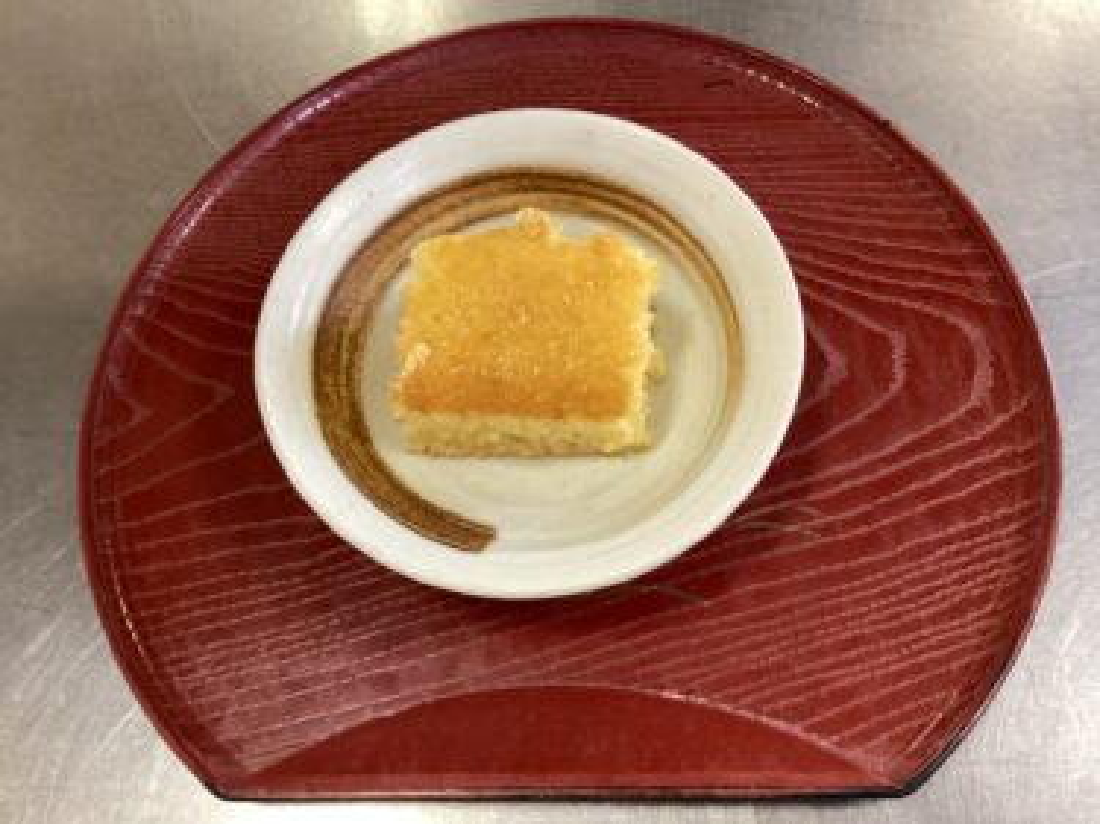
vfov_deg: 45.4
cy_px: 412
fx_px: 985
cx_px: 550
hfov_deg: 58.4
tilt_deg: -67.4
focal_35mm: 31
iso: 320
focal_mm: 3.3
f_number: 2.4
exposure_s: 1/50
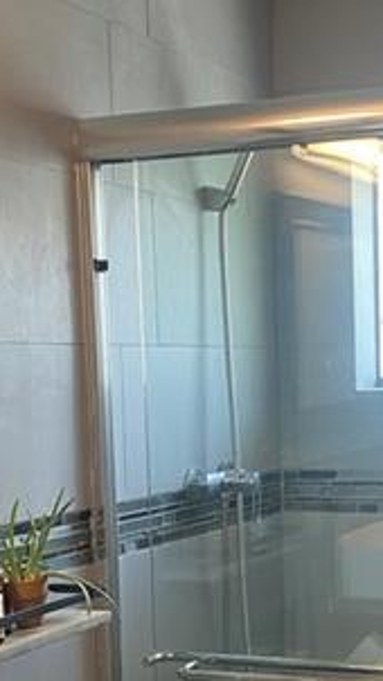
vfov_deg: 28.9
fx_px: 1299
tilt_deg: -5.6
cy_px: 505
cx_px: 356
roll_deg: +0.7
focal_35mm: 72
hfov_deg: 16.5
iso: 125
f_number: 1.8
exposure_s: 1/63
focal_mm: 4.25
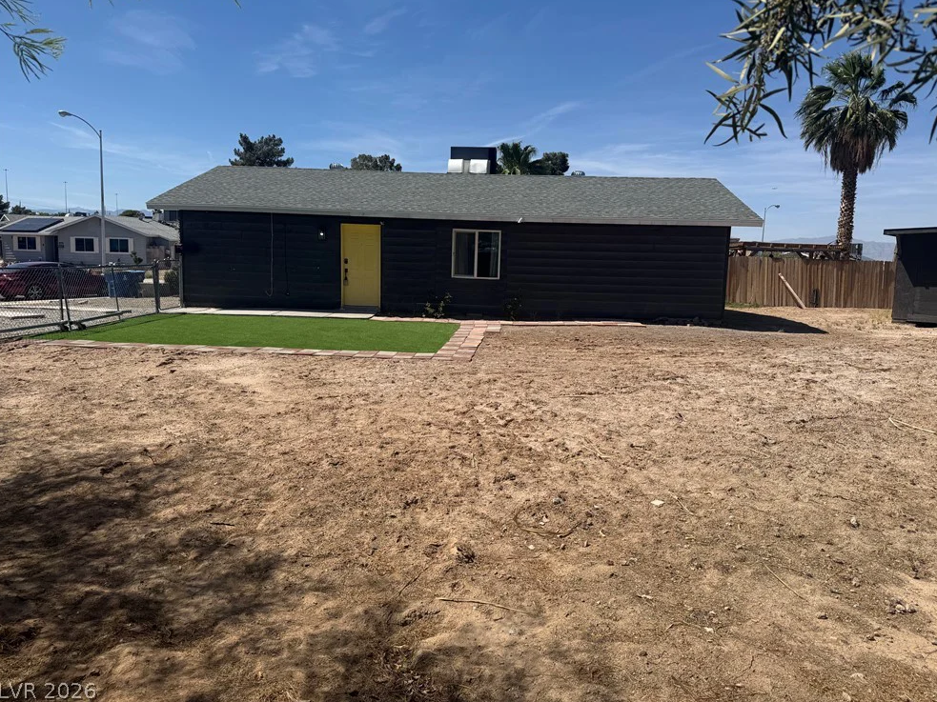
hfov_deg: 69.4
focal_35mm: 25
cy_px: 341
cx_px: 480
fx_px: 677
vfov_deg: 54.9
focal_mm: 6.76
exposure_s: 1/7092
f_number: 1.78
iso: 80
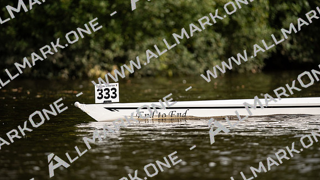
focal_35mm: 316
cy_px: 92
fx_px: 2682
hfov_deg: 6.8
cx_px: 160
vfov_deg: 3.8
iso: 320
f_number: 4
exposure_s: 1/1600
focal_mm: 300
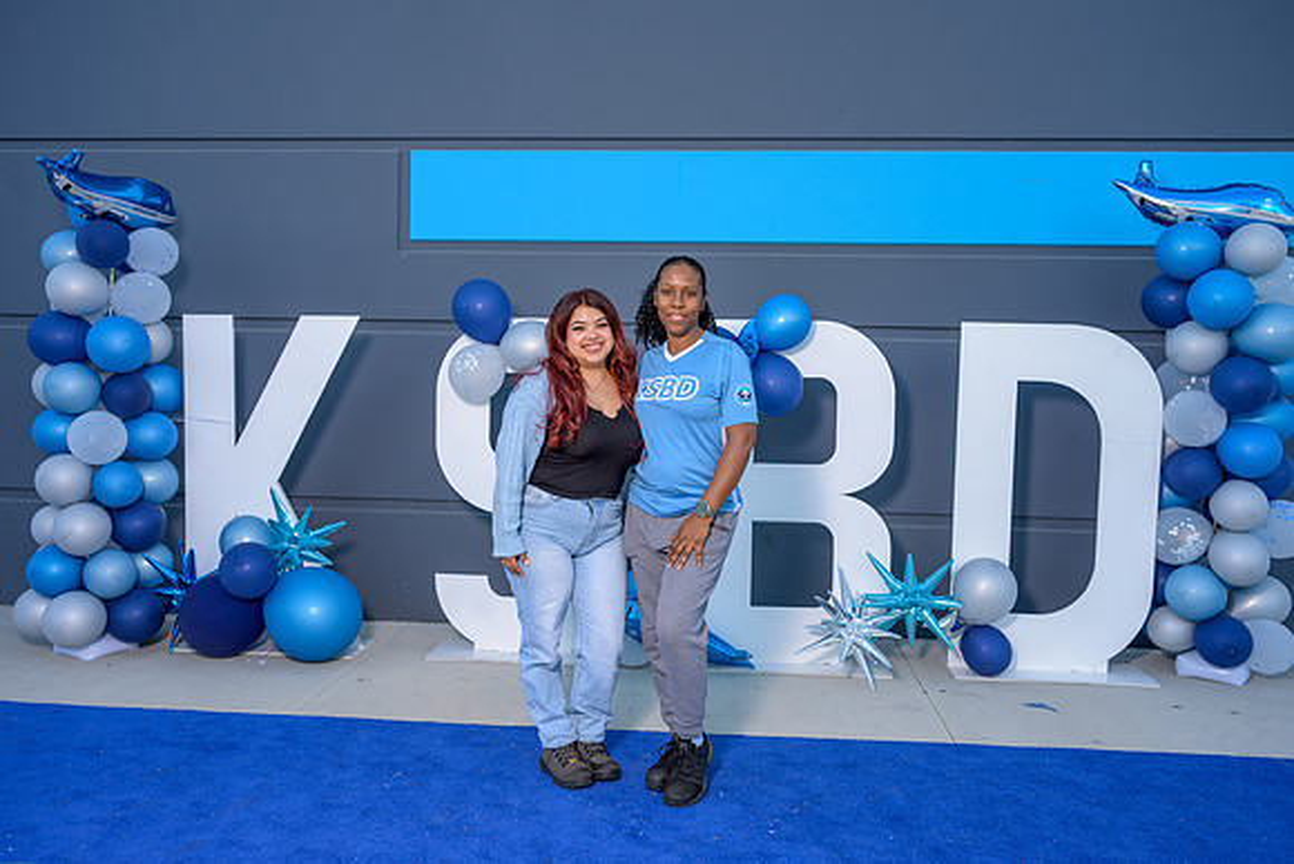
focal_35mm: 30
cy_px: 432
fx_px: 1076
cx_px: 647
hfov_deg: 62.0
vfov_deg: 43.7
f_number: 4
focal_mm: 29
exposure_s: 1/250
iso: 100
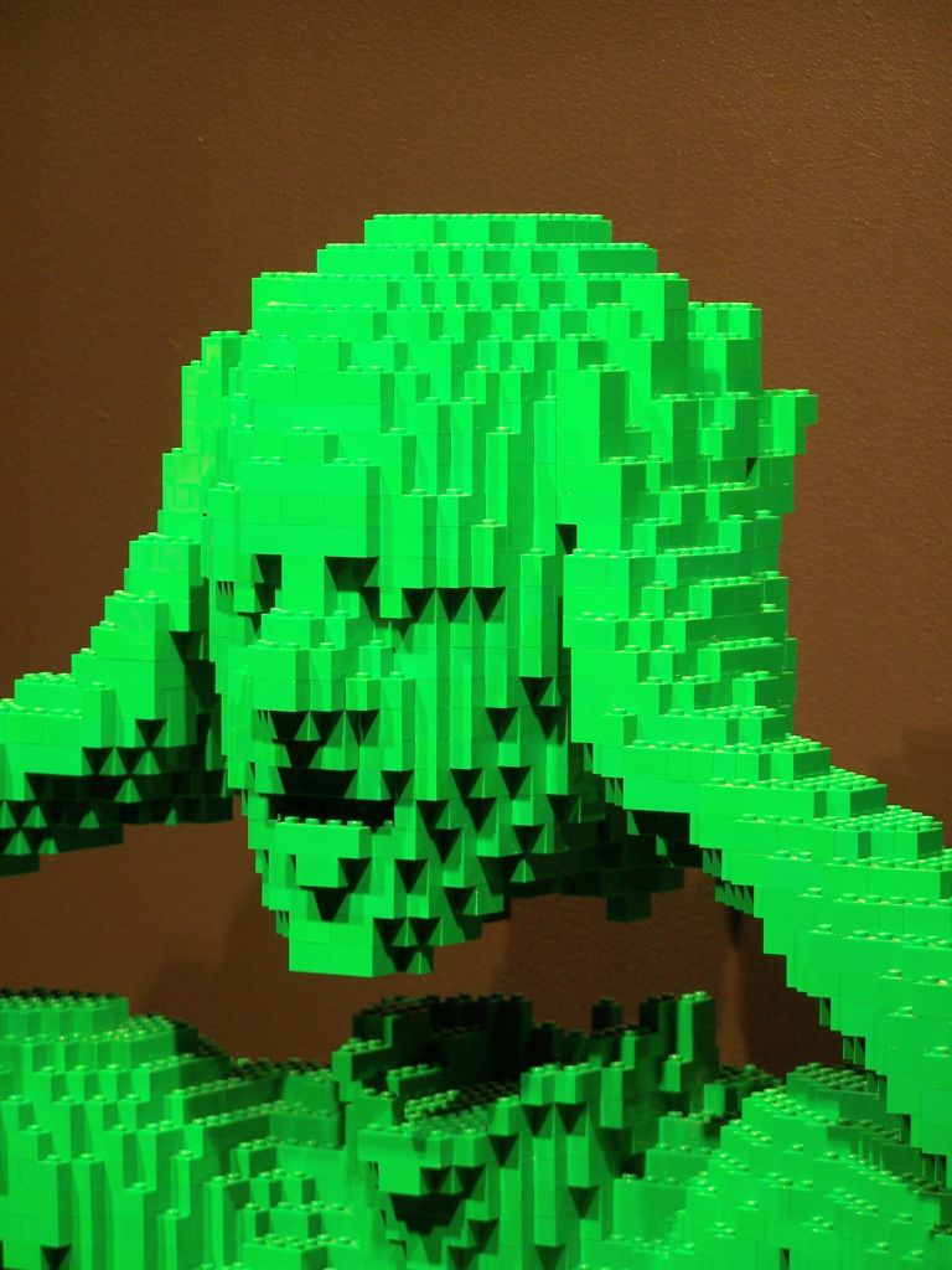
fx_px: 5097
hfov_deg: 10.7
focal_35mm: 139
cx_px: 476
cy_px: 635
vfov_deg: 14.2
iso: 80
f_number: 3.2
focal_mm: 23.1
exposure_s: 1/6
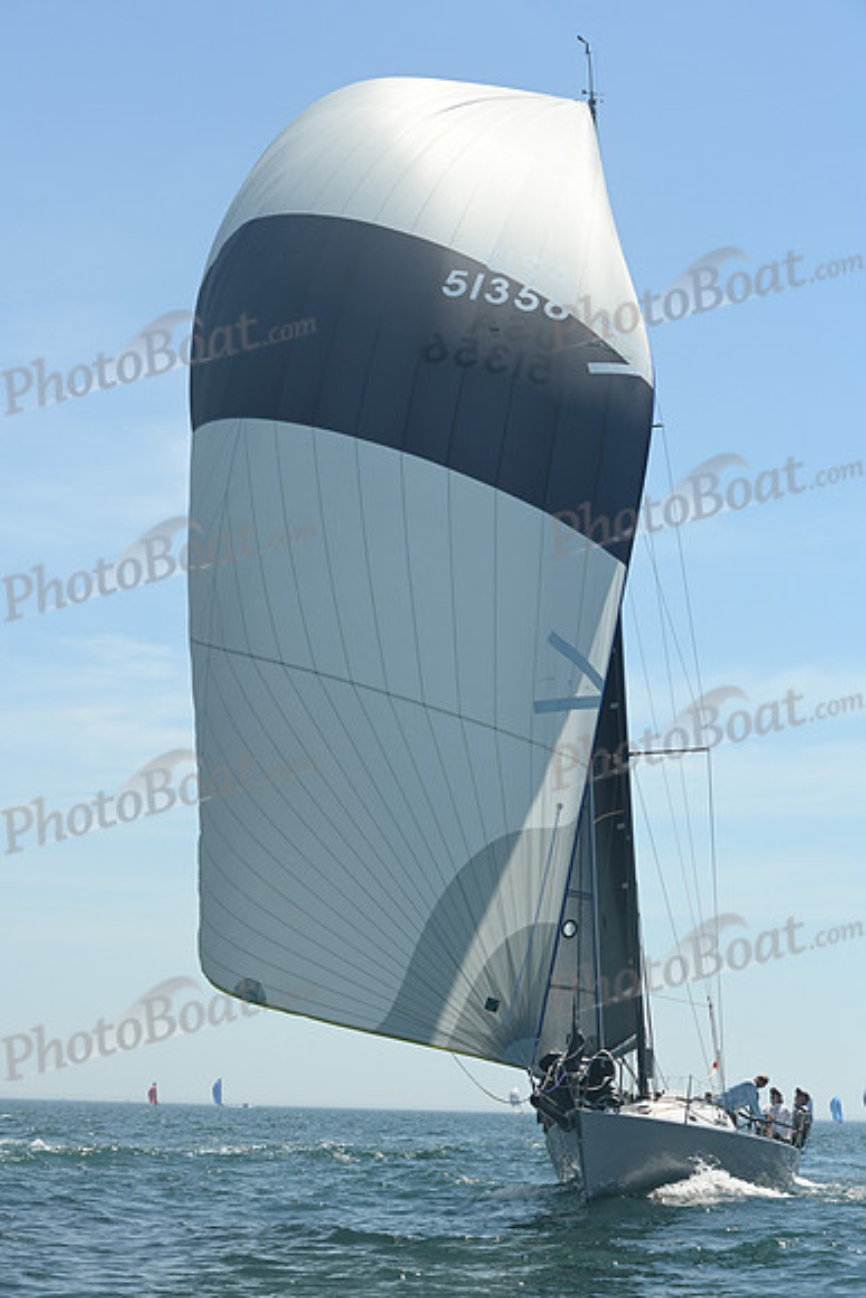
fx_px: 2957
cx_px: 433
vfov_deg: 24.8
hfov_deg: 16.7
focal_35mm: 82
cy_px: 649
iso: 320
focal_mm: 82
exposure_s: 1/1000
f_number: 8
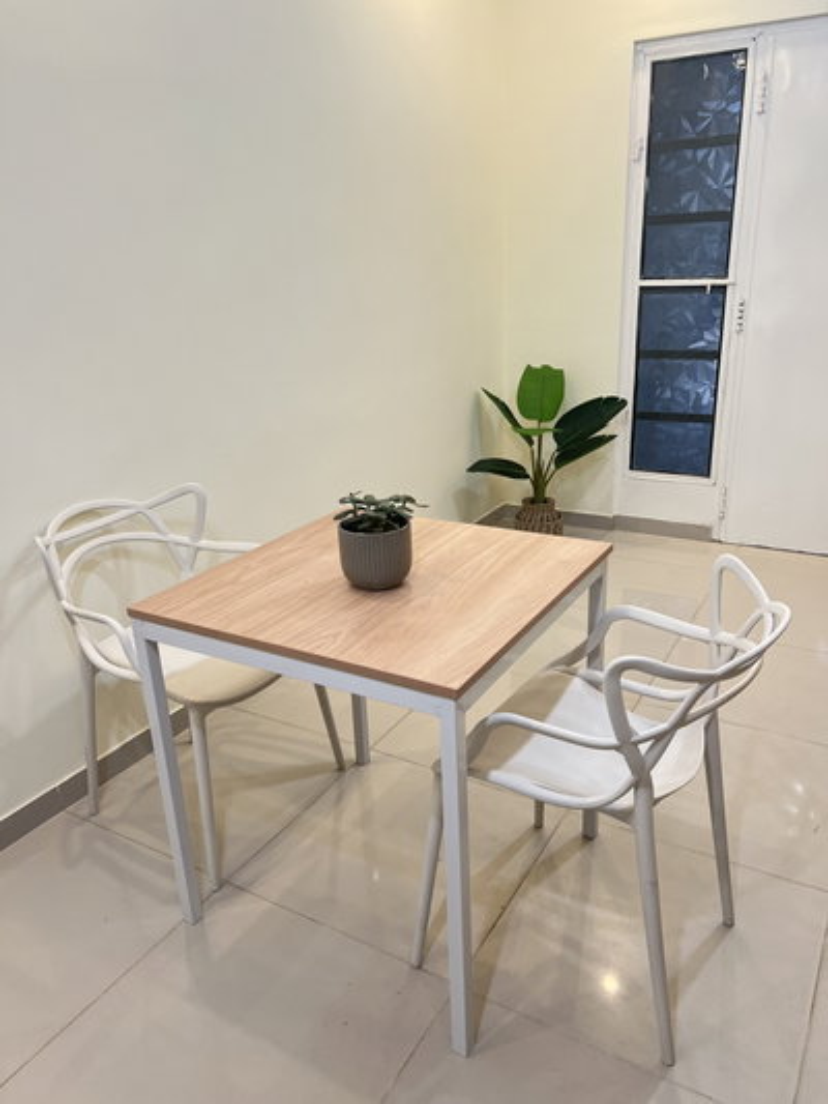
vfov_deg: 67.3
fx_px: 829
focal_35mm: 26
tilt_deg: -20.7
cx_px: 414
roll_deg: +2.2
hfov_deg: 53.1
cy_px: 552
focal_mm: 5.7
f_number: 1.5
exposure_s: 1/100
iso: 125
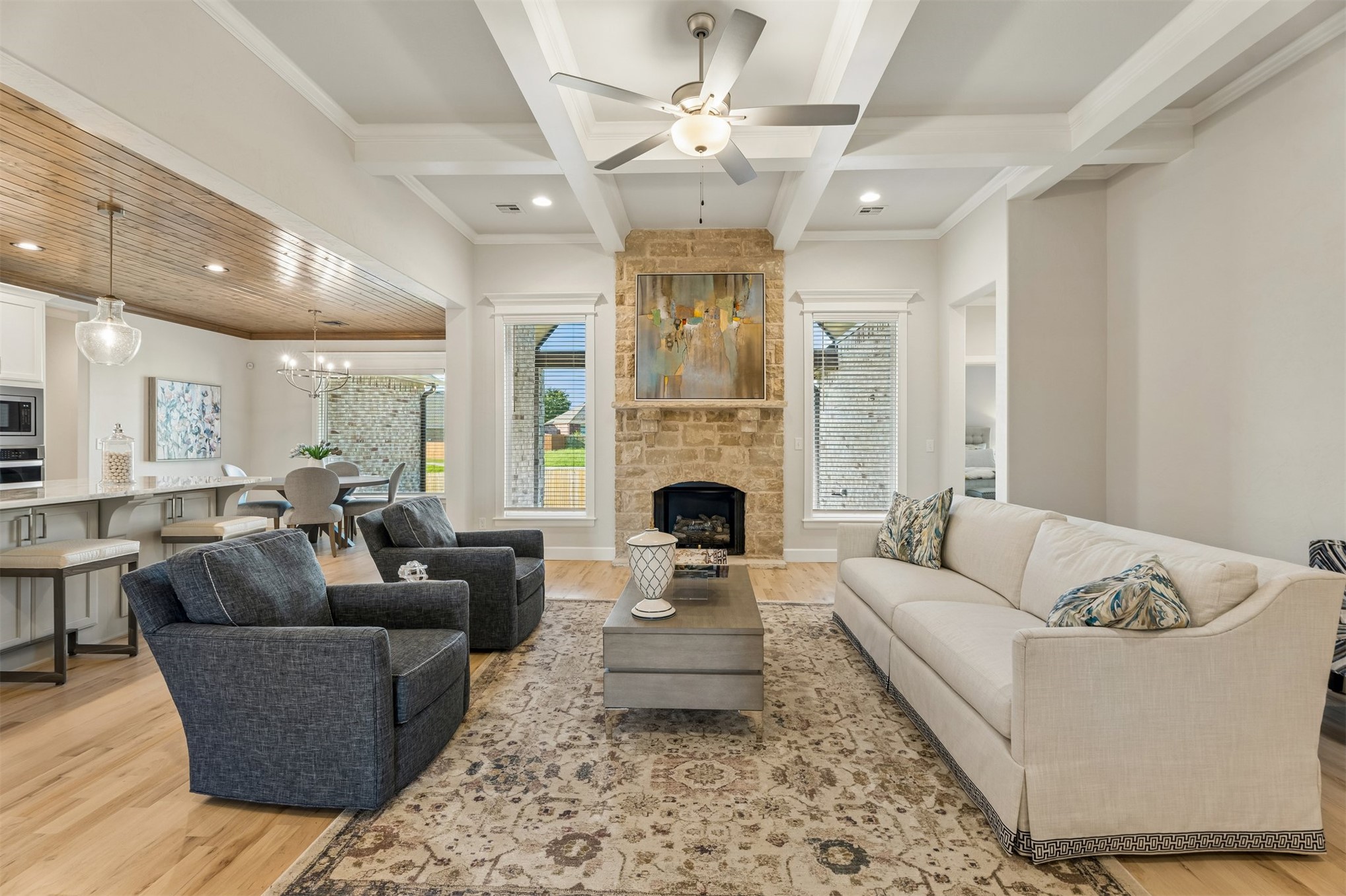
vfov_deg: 73.7
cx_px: 673
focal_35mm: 16
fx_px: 598
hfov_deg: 96.7
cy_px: 448
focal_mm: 16
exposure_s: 1/20
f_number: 9
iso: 200
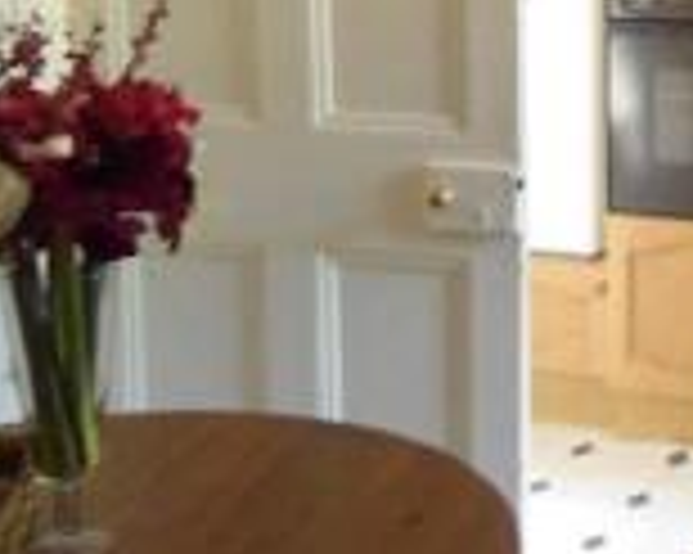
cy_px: 110
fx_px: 1968
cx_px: 979
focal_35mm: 96
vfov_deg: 15.9
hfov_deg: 18.2
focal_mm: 4.7
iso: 400
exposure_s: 1/25
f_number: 2.8
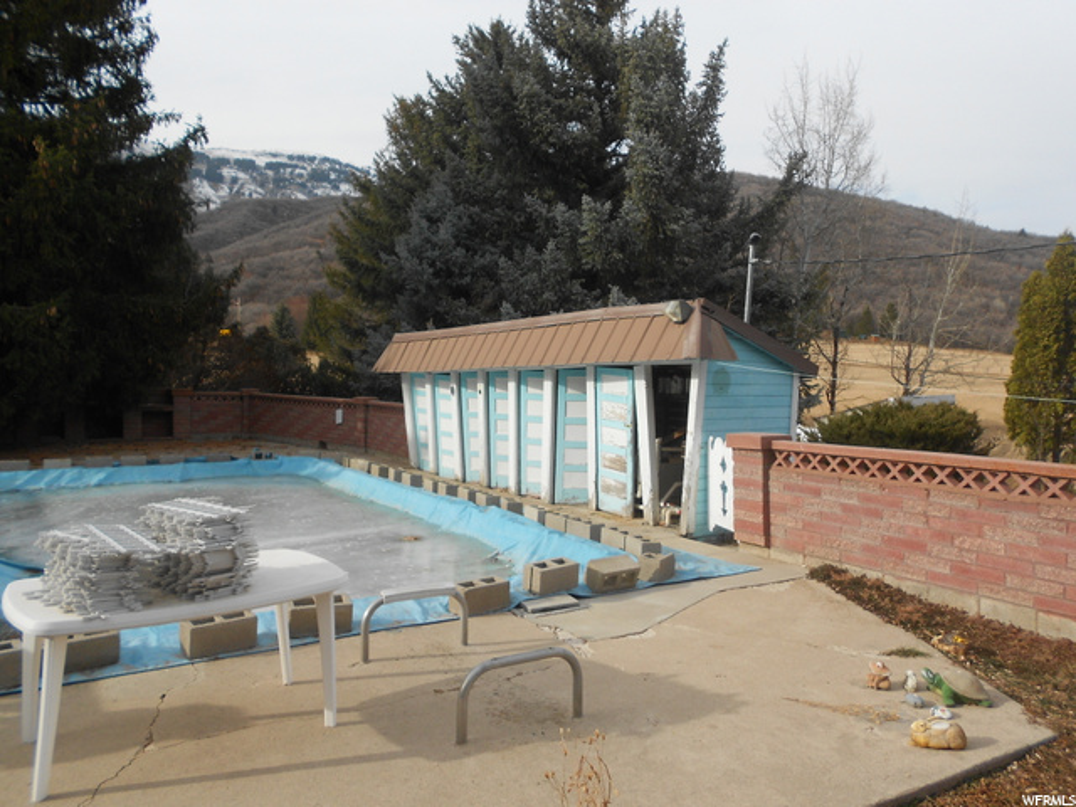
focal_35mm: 26
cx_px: 538
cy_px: 404
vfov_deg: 53.1
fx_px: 808
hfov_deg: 67.3
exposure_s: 1/800
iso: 80
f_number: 3.2
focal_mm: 4.6
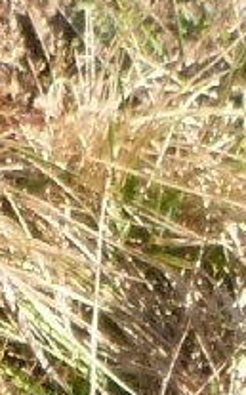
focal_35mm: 262
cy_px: 1410
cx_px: 72
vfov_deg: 6.8
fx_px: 2816
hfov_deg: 5.0
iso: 100
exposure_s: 1/200
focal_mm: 4.5
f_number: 3.9
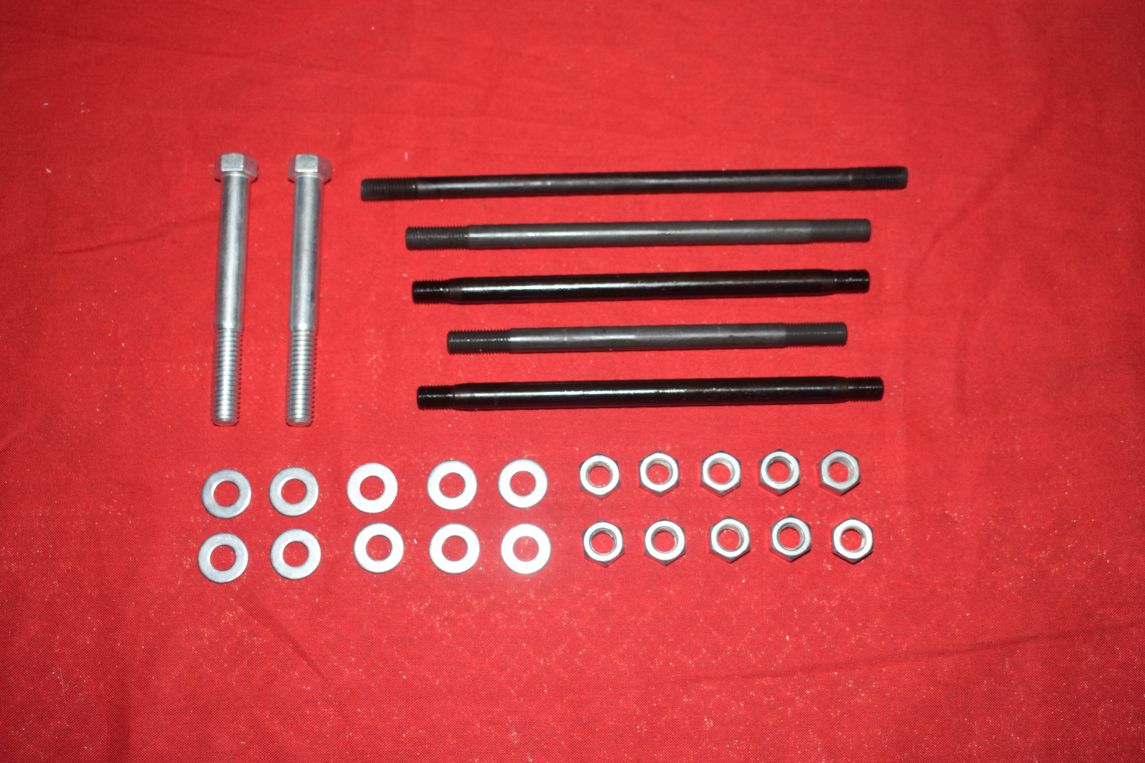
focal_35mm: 45
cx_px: 584
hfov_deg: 44.0
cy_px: 389
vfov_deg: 30.2
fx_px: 1416
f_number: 5.6
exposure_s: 1/160
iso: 1000
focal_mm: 29
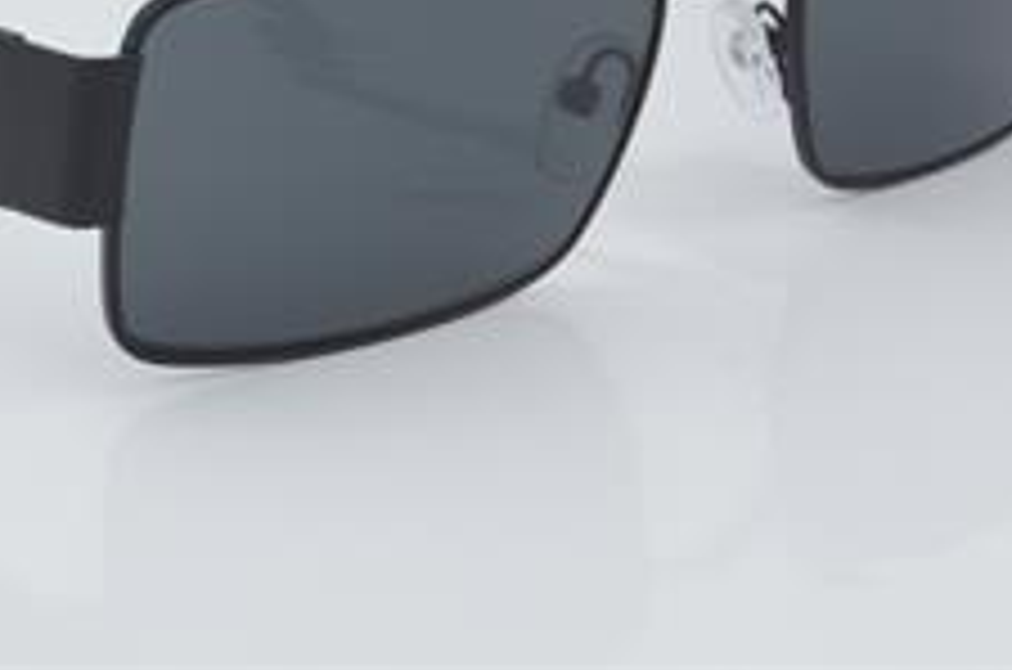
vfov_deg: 9.3
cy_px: 76
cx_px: 283
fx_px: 4120
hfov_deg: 14.0
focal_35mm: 147
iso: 100
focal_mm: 55
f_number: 32
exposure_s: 1/4
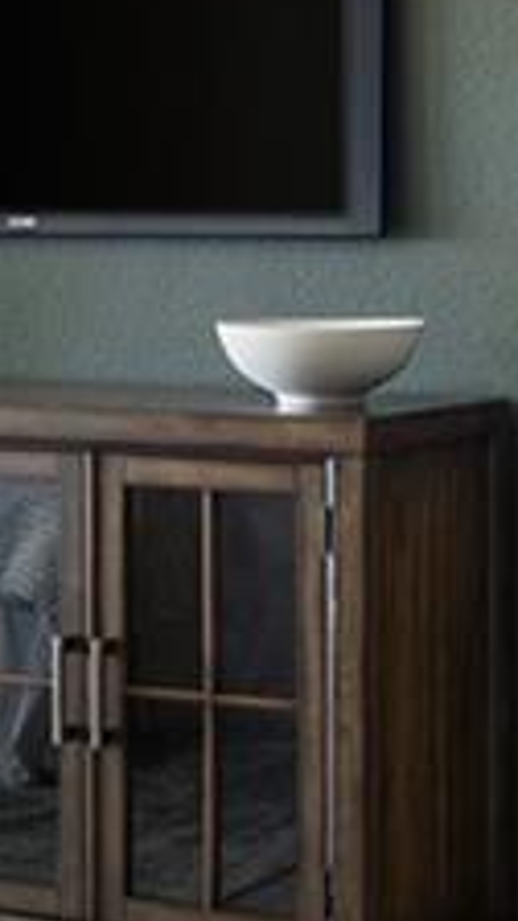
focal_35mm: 120
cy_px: 164
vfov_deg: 17.7
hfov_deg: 10.1
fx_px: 2930
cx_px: 62
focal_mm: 16
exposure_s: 1/100
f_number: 8
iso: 200
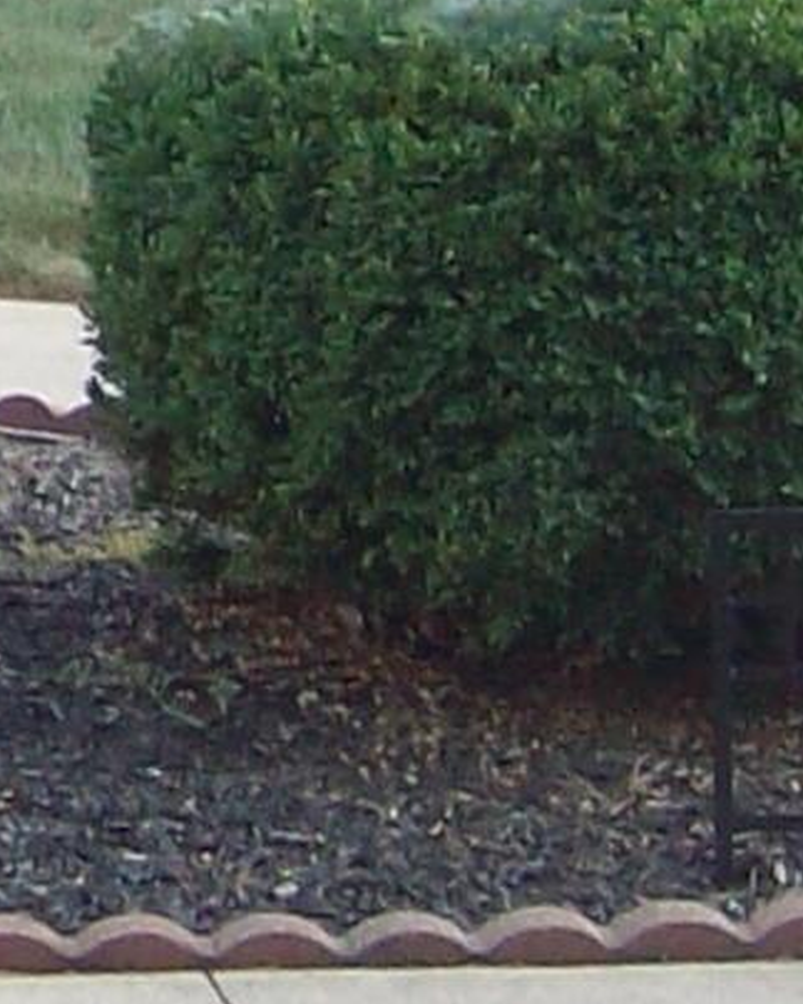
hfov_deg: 5.8
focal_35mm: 254
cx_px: -1313
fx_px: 7548
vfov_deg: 7.5
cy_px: -472
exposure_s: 1/184
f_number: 2.8
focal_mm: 5.8
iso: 80
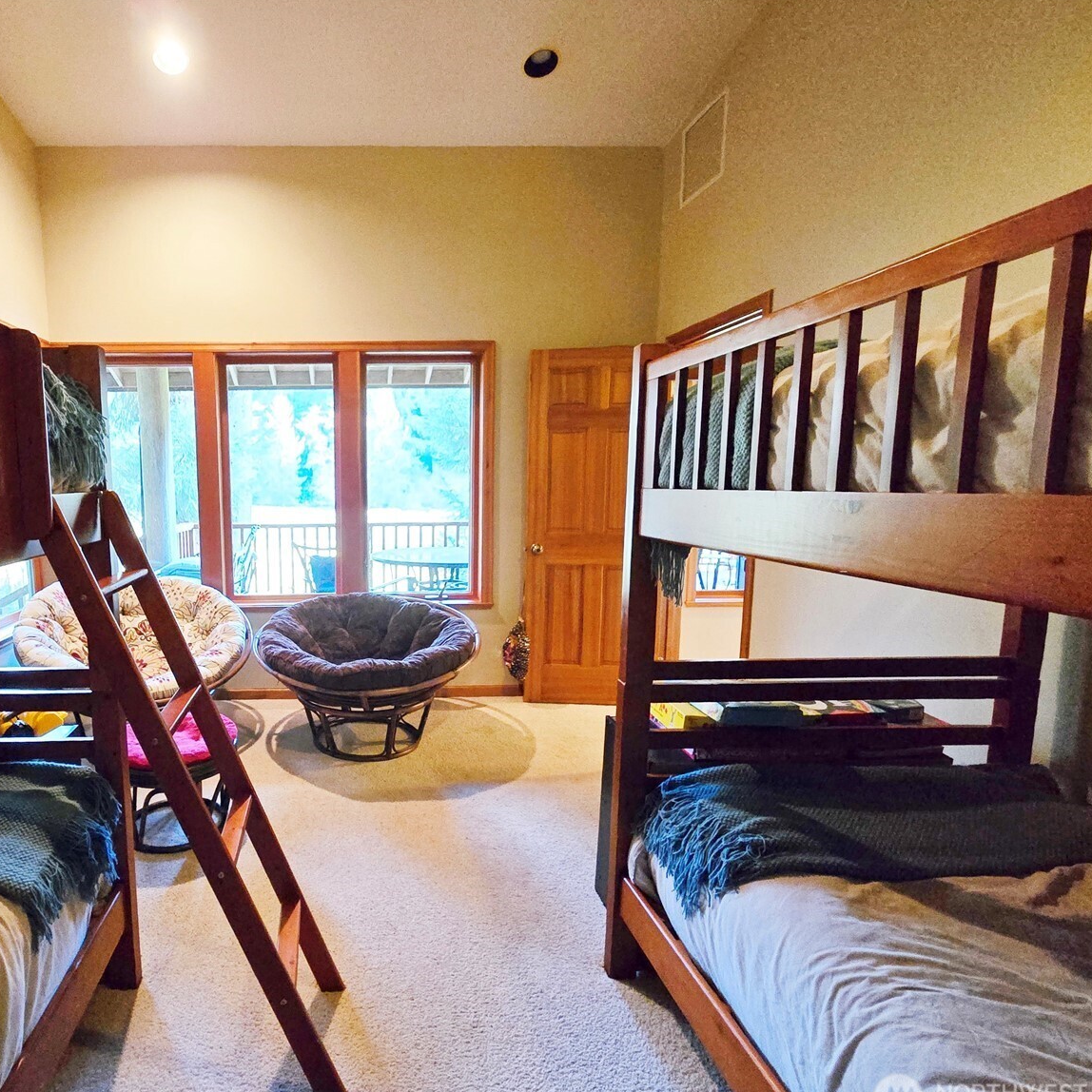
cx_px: 355
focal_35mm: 16
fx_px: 571
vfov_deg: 87.4
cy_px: 566
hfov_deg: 84.1
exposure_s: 1/60
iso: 1250
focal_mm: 2.2
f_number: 2.2
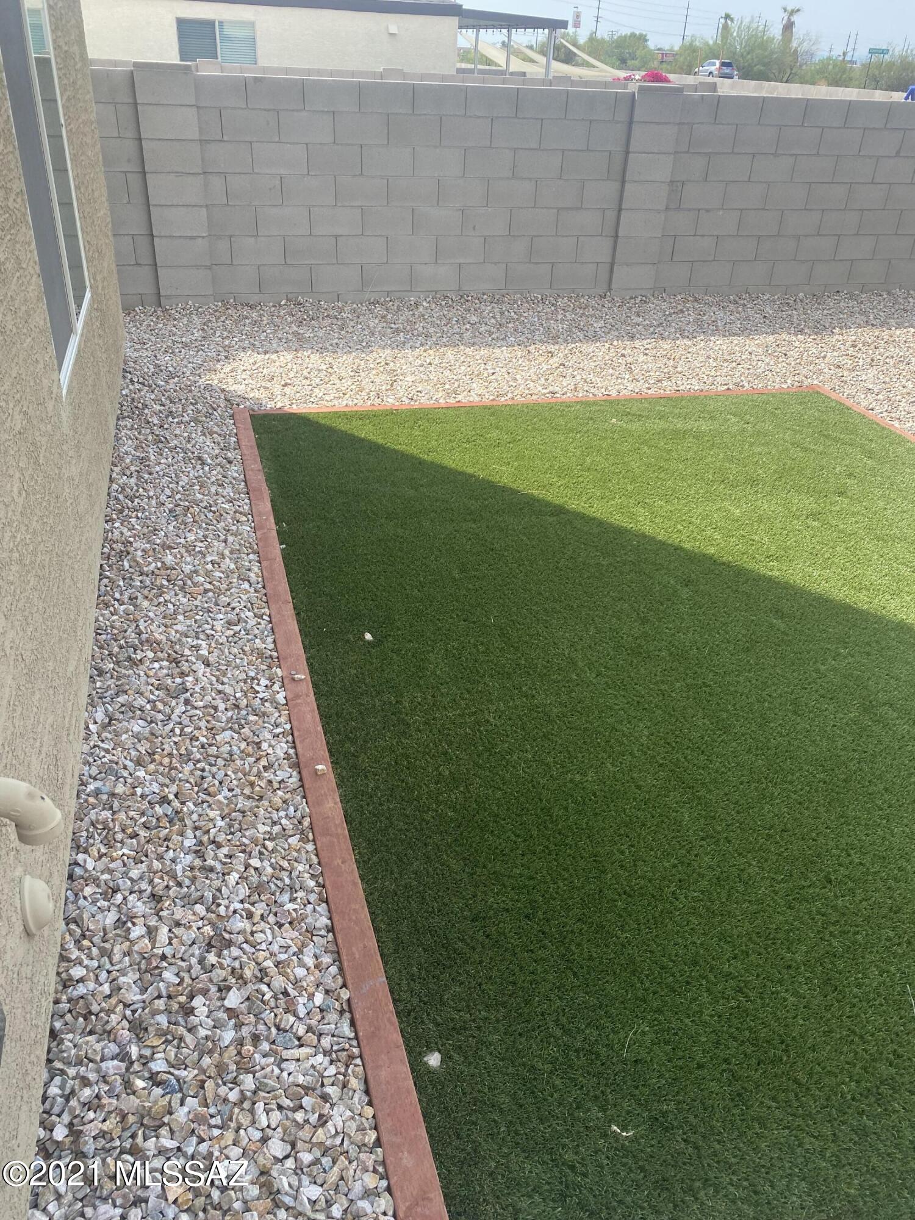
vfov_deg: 67.3
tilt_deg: -32.4
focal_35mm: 26
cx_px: 458
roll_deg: -2.5
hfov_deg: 53.1
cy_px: 610
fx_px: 916
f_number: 1.8
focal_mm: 4.25
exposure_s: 1/822
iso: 32
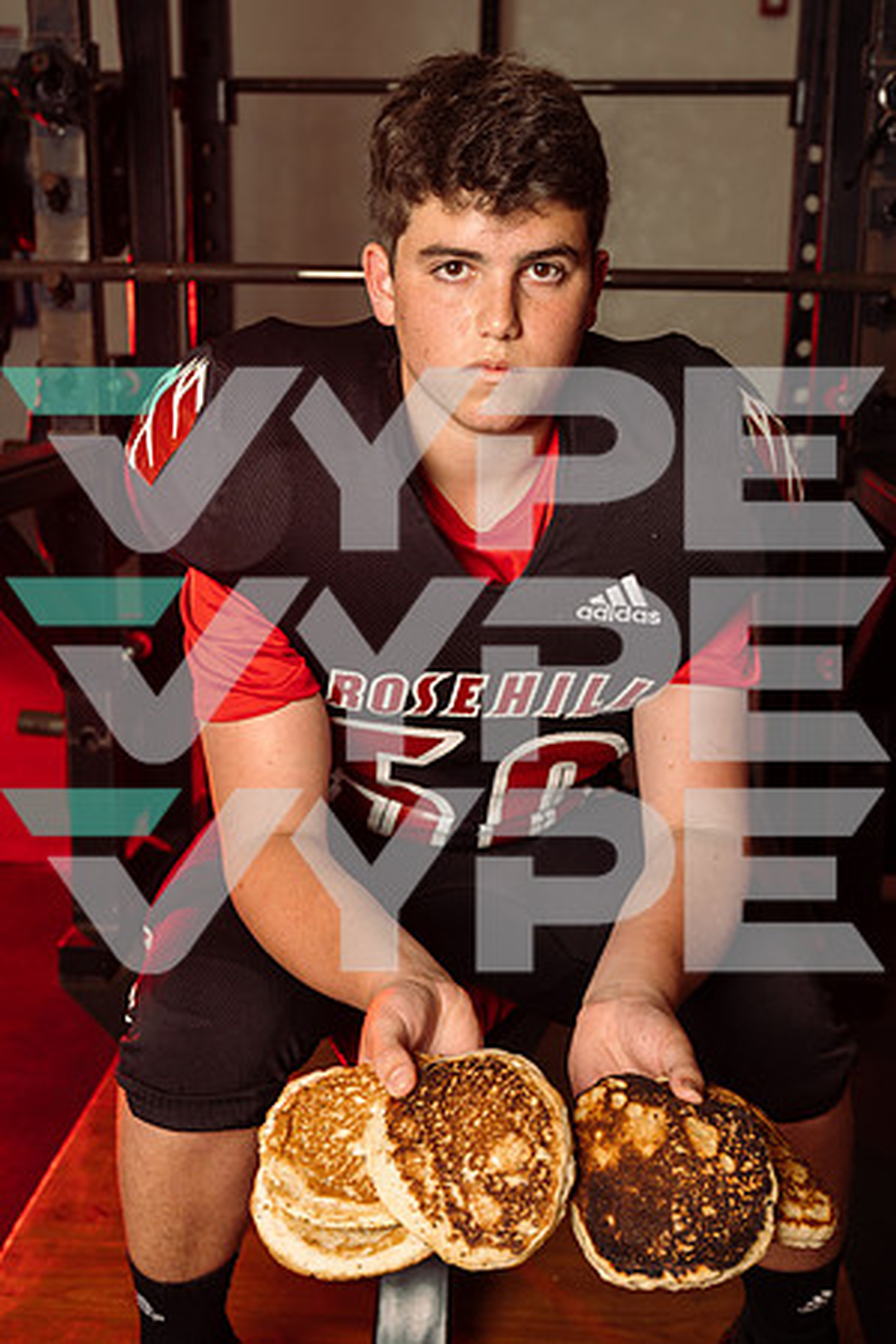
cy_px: 672
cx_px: 448
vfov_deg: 39.6
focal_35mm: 50
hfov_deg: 27.0
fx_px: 1867
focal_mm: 50
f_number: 6.3
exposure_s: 1/250
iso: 250
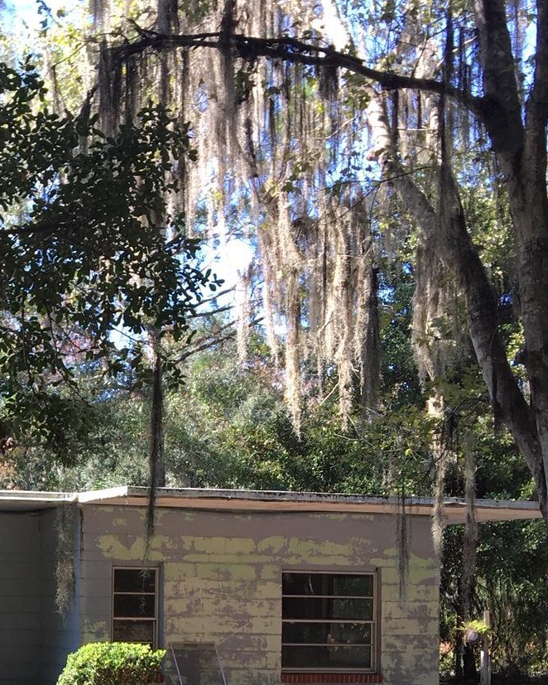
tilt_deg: +1.7
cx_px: -127
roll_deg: -0.5
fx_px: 1398
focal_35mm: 69
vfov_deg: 26.8
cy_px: 581
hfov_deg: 20.6
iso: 25
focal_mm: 4.15
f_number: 2.2
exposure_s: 1/166
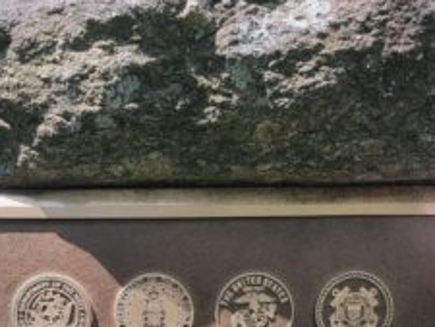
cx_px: 155
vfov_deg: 20.9
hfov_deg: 30.1
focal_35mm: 64
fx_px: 805
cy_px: 426
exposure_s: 1/212
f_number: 1.8
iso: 16
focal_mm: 6.7
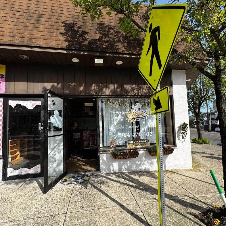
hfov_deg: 84.0
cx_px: 110
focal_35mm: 17
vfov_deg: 83.9
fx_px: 126
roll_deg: +3.0
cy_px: 118
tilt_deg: +5.2
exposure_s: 1/1178
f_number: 2.2
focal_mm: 2.22
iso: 50
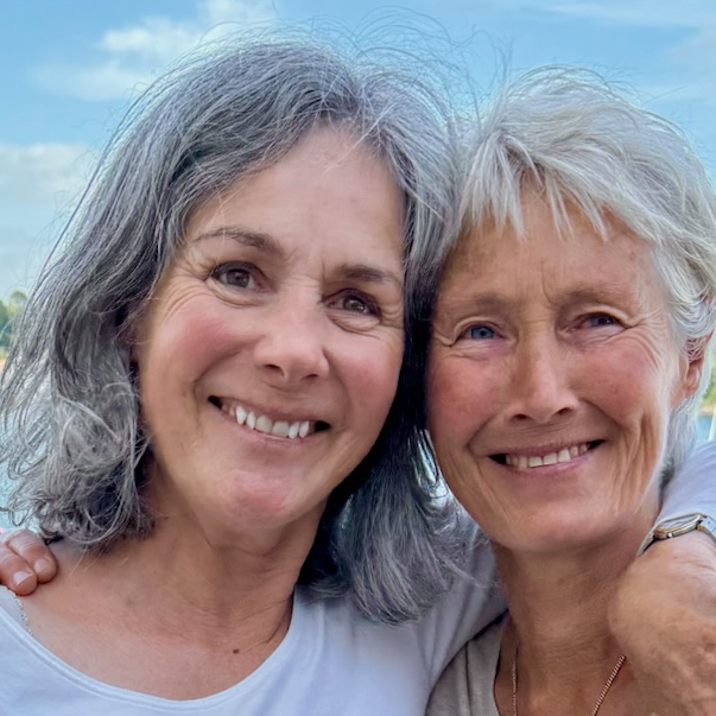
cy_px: 1006
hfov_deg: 24.0
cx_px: 319
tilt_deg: -19.3
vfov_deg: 21.1
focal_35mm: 72
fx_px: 1685
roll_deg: -2.7
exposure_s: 1/1292
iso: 100
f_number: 1.78
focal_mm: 6.76
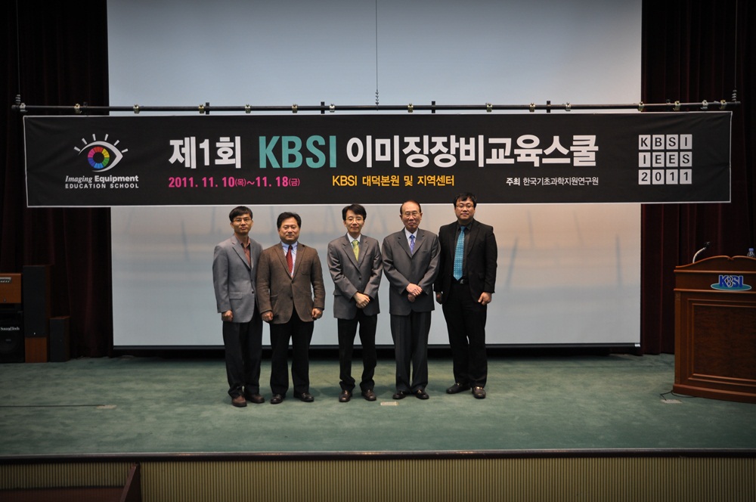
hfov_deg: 57.3
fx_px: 692
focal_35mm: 33
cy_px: 251
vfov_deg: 39.9
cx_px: 378
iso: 400
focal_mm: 22
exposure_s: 1/15
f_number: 4
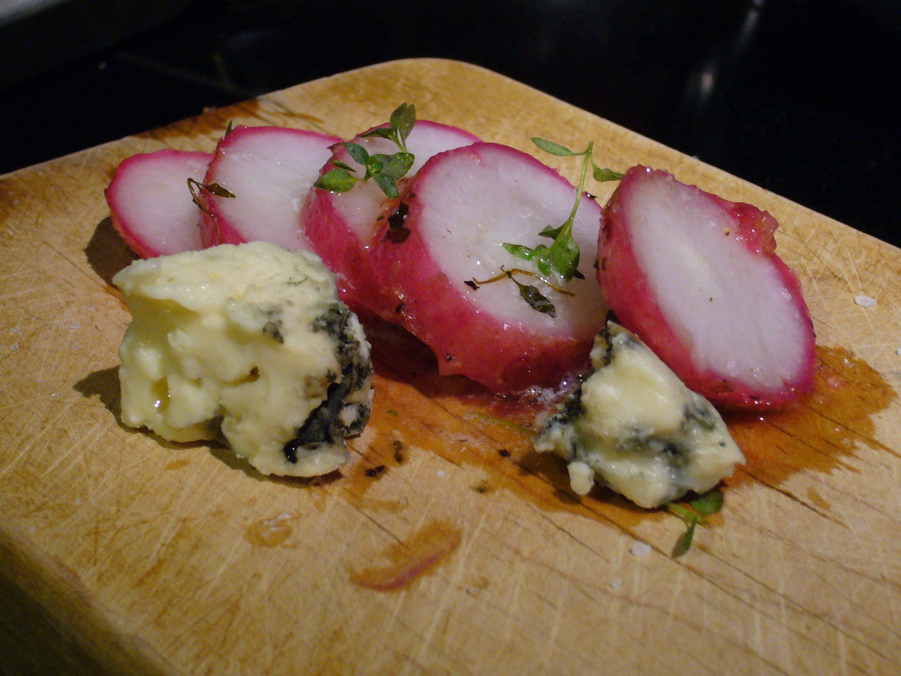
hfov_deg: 22.8
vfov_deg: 17.2
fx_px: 2238
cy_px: 338
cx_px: 450
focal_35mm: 86
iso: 200
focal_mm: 14.3
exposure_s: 1/8
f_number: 4.5
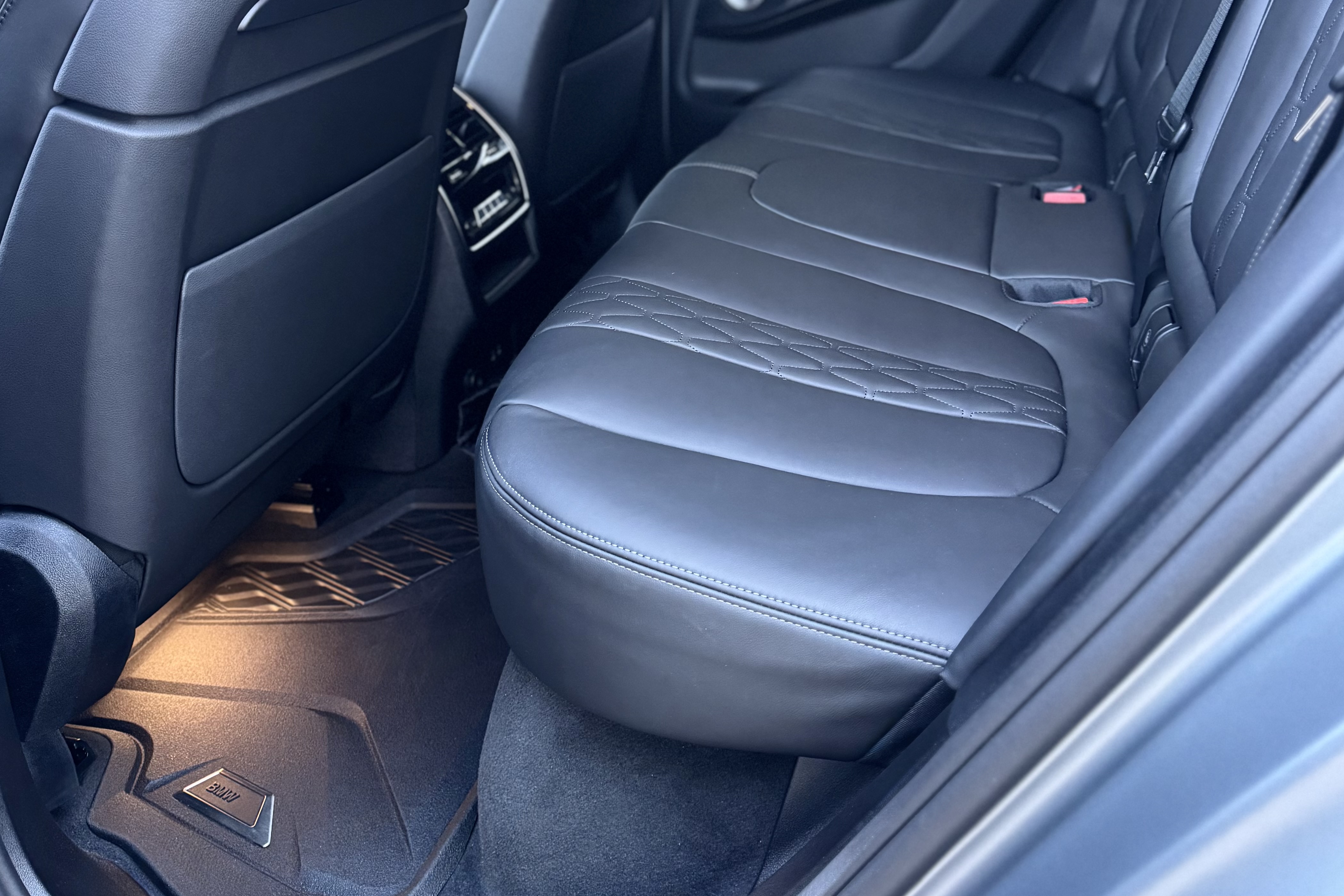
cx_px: 681
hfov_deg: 55.8
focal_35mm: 34
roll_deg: +7.4
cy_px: 228
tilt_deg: -17.3
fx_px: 1269
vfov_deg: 37.9
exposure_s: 1/49
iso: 640
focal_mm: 6.76
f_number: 1.78
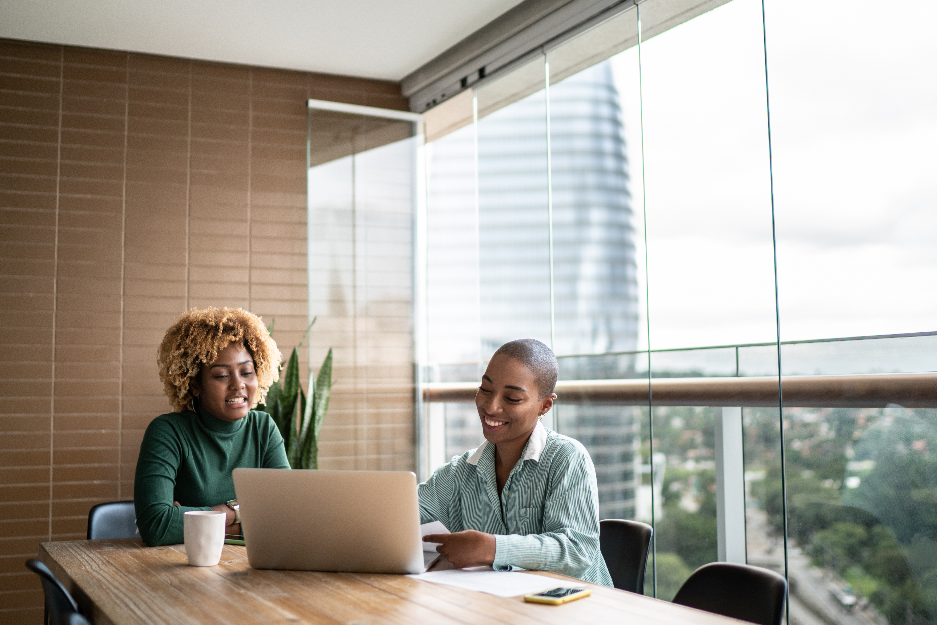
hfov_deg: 44.5
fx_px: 1145
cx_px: 448
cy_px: 282
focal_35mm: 44
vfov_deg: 30.5
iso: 64
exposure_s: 1/160
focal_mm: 35
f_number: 1.4
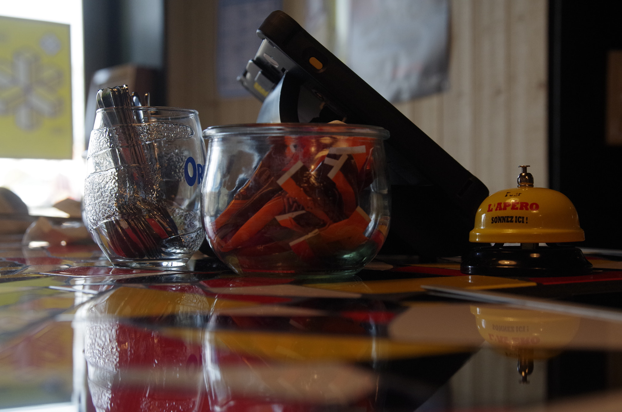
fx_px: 983
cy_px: 206
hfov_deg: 35.1
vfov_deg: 23.7
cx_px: 311
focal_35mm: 57
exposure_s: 1/250
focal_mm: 38.13
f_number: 4.5
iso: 800
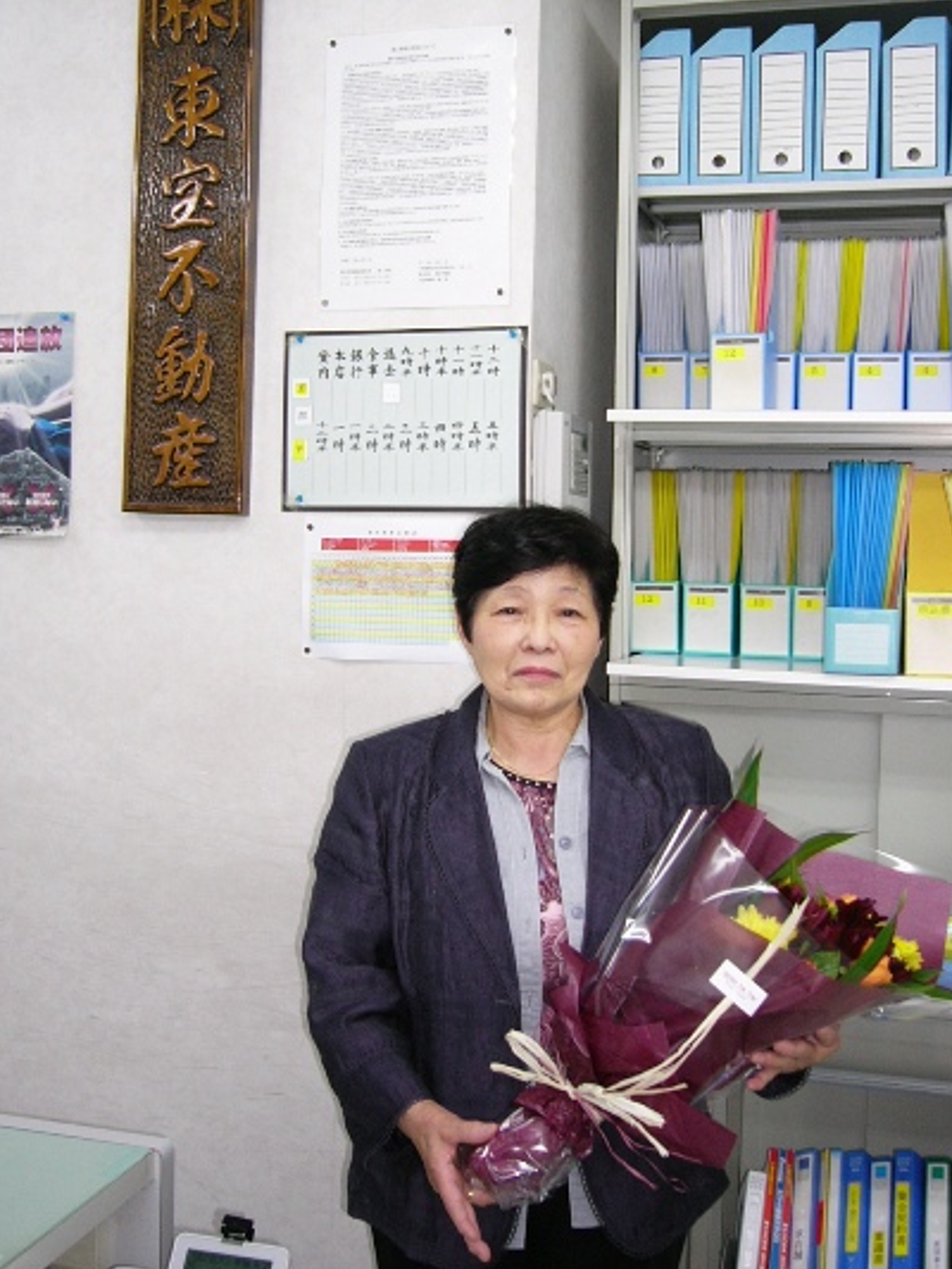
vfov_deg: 44.6
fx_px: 1539
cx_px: 445
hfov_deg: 34.4
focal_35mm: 42
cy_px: 533
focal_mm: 5.8
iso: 50
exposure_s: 1/25
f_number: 2.8
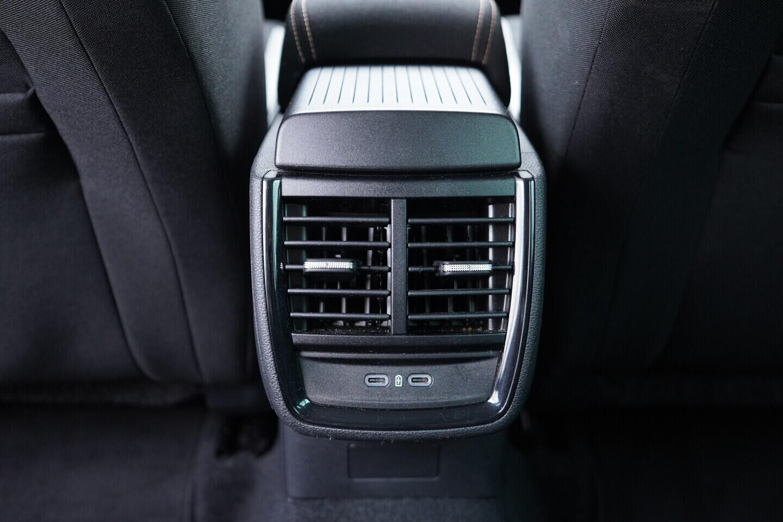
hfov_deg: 53.1
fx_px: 783
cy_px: 261
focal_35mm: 36
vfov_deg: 36.9
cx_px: 392
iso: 1250
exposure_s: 1/40
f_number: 2.8
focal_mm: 24
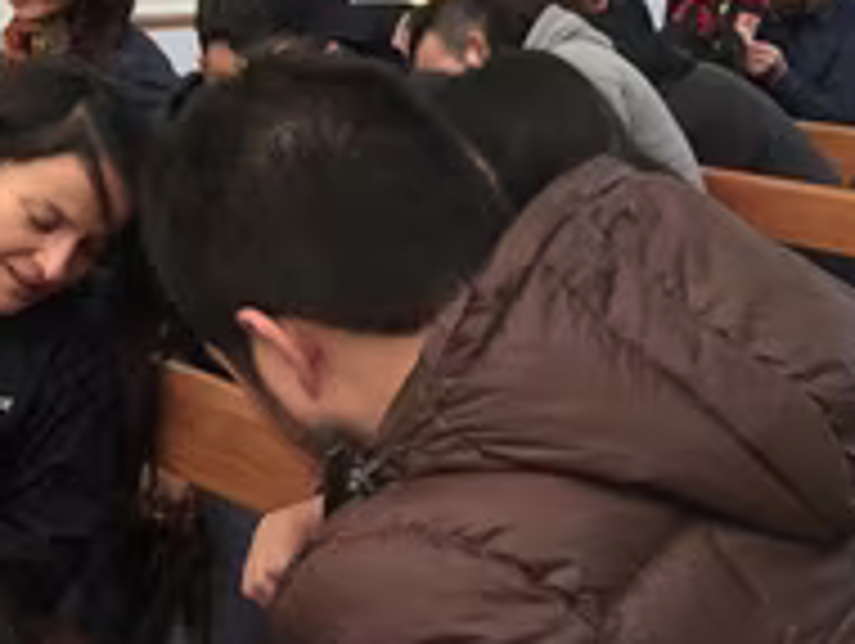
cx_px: 302
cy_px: 437
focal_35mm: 61
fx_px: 1509
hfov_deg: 31.5
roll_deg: -2.3
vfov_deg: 24.0
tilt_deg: -19.7
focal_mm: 4.15
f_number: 2.2
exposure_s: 1/8
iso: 160
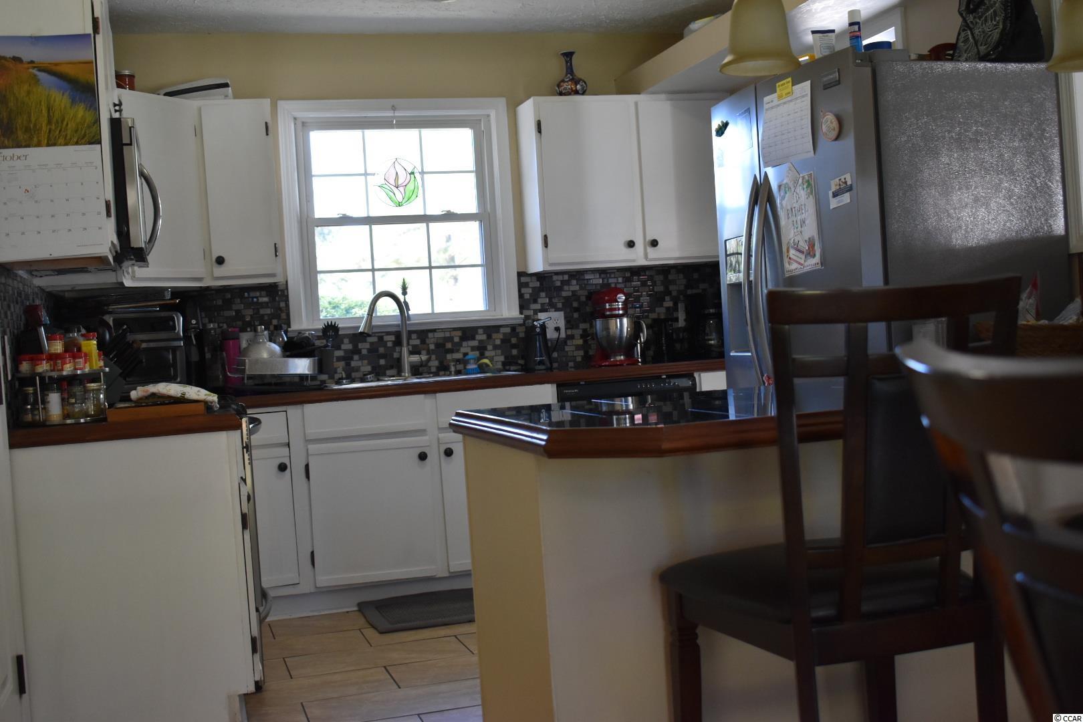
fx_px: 1263
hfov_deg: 46.4
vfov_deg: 31.9
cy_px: 361
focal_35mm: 42
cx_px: 542
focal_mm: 28
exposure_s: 1/125
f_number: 4.2
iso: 1250
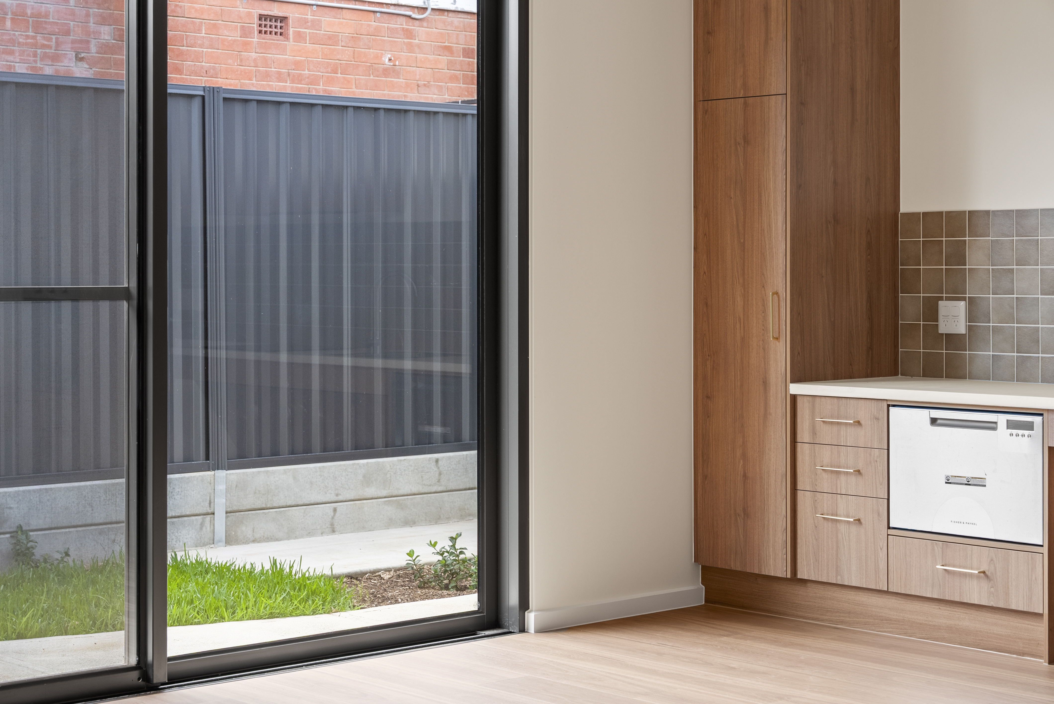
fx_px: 2050
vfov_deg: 19.5
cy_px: 352
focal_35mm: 70
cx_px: 527
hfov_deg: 28.8
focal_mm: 70
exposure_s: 1/8
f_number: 5.6
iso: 125
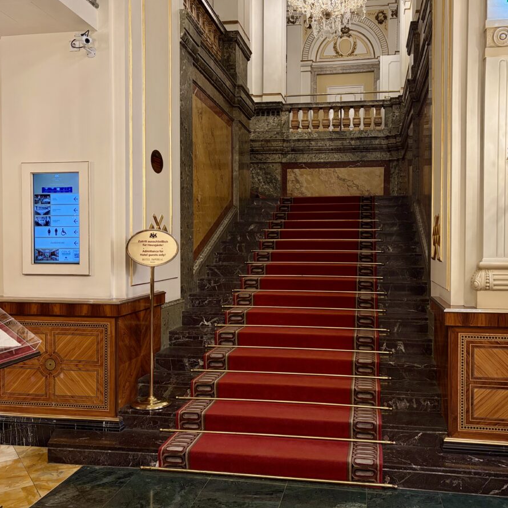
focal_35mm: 31
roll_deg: +0.6
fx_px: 515
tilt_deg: -0.6
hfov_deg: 52.3
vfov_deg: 52.5
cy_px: 253
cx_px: 292
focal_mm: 5.96
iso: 200
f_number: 1.6
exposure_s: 1/100
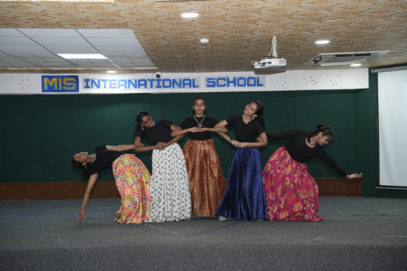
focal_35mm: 57
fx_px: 645
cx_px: 204
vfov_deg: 23.7
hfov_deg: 35.0
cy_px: 136
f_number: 4
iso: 1600
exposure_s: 1/200
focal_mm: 57.1
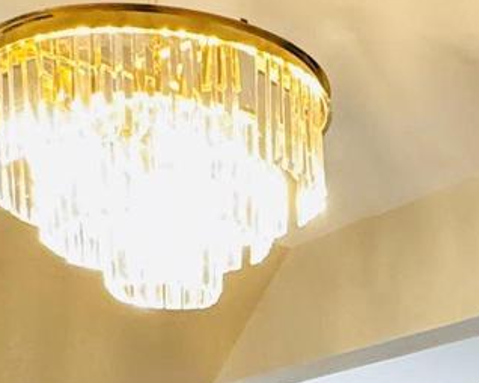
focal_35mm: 88
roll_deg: +0.5
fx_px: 1247
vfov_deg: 14.7
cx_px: 535
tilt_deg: -5.5
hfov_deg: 20.7
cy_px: 739
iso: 800
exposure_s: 1/40
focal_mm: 2.22
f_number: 2.2
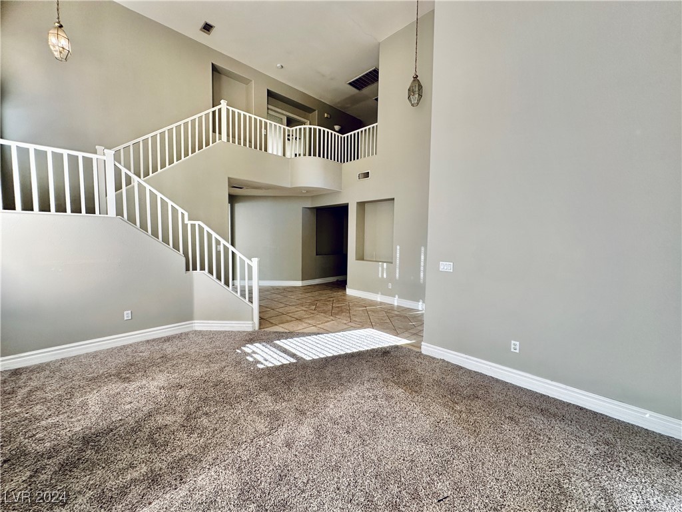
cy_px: 256
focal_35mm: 14
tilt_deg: -3.5
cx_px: 341
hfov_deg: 102.1
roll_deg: -0.4
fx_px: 276
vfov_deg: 85.7
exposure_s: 1/99
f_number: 2.2
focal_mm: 2.22
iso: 125
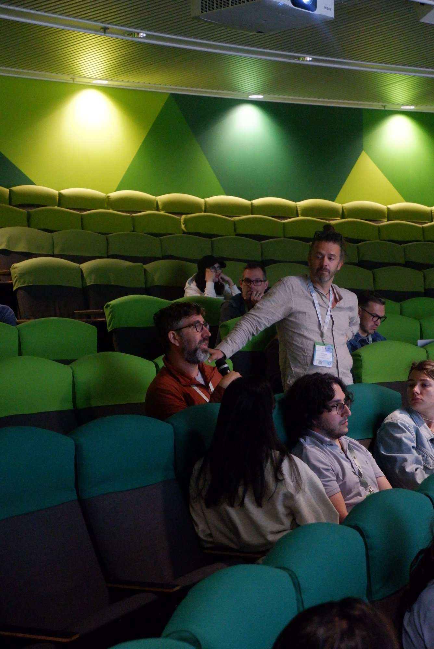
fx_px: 1228
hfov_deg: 20.0
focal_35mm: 68
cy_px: 324
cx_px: 217
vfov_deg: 29.6
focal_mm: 45
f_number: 5.6
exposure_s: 1/80
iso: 6400
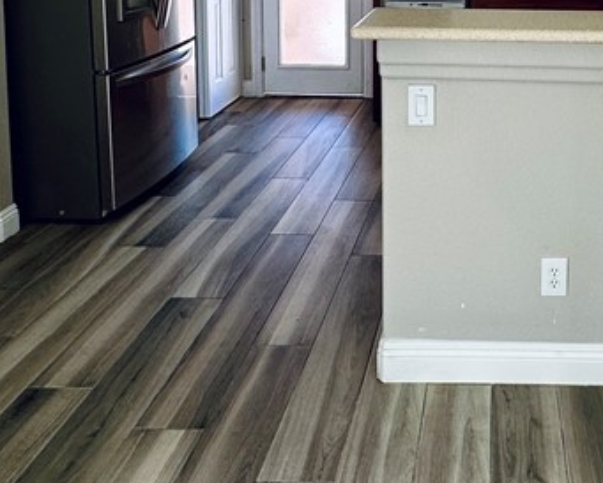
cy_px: -16
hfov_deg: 42.3
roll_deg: -1.2
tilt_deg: -5.9
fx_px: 732
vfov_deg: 33.0
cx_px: 504
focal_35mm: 41
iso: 64
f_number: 2.2
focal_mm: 2.22
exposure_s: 1/120
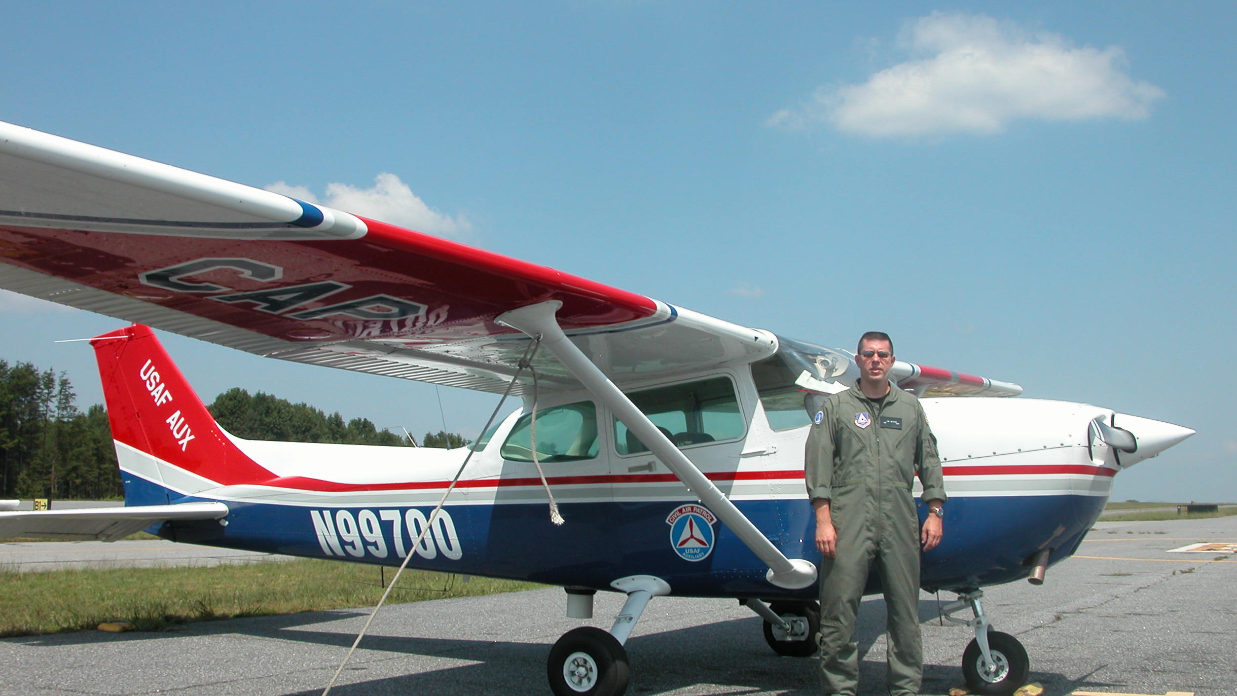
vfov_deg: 29.7
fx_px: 1312
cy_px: 380
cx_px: 600
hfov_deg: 50.5
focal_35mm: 40
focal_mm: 8.9
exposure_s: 1/359
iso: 100
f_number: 6.3
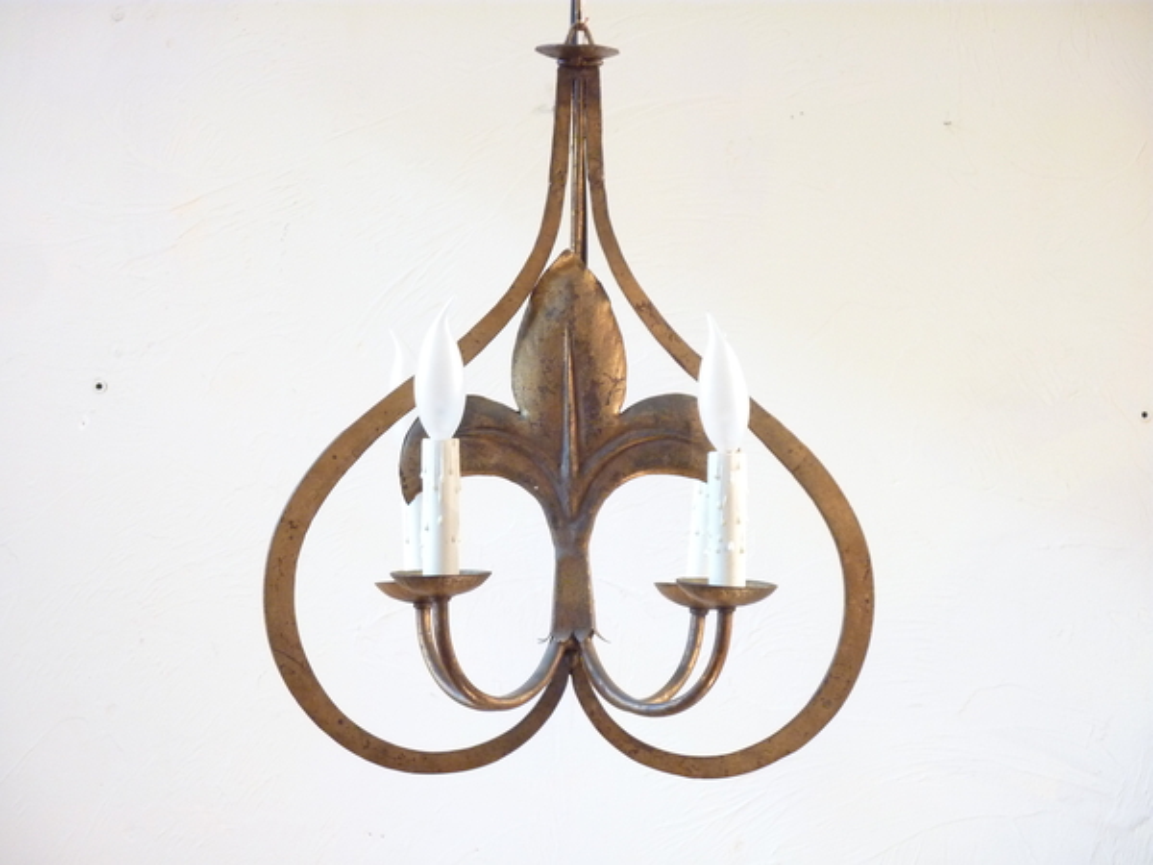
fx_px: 4263
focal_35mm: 128
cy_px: 432
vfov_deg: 11.6
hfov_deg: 15.4
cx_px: 576
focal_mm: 21
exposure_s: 1/13
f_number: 4.4
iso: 400
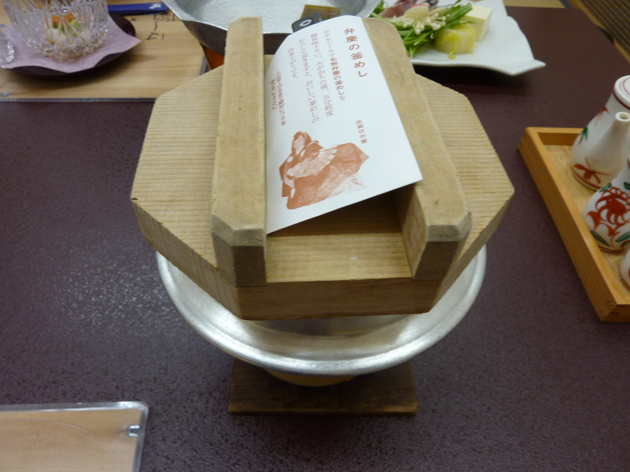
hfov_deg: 69.4
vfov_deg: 54.9
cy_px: 236
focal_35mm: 25
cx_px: 315
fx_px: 455
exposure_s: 1/30
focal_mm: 4.1
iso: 160
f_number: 3.3
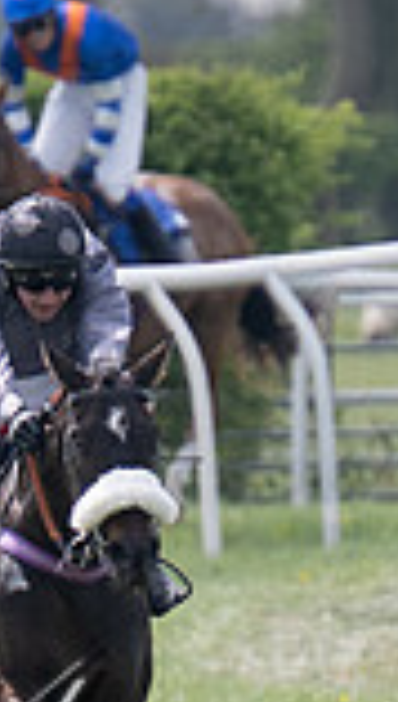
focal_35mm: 2153
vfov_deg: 1.0
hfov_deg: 0.6
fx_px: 40157
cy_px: 952
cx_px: -200
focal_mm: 230
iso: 200
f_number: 4
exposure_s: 1/1250
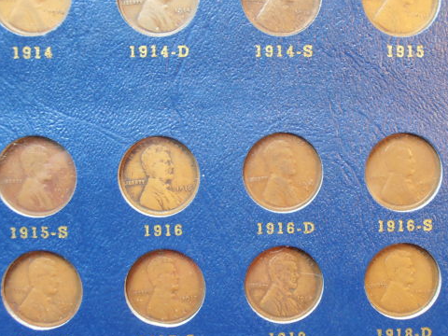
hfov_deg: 36.7
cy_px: 181
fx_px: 673
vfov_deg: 28.0
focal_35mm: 52
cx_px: 269
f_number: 3.9
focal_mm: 6.61
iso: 125
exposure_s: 1/10
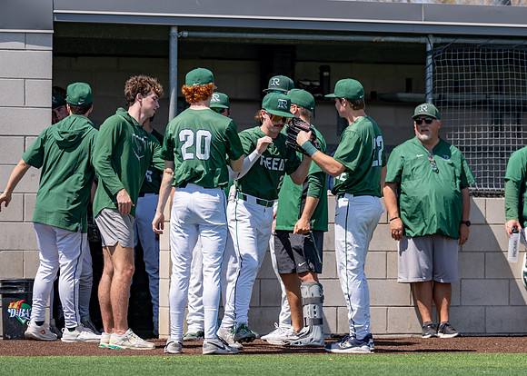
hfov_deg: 7.7
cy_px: 184
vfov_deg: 5.5
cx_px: 325
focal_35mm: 261
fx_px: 3909
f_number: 2.8
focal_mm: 200
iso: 100
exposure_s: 1/2000
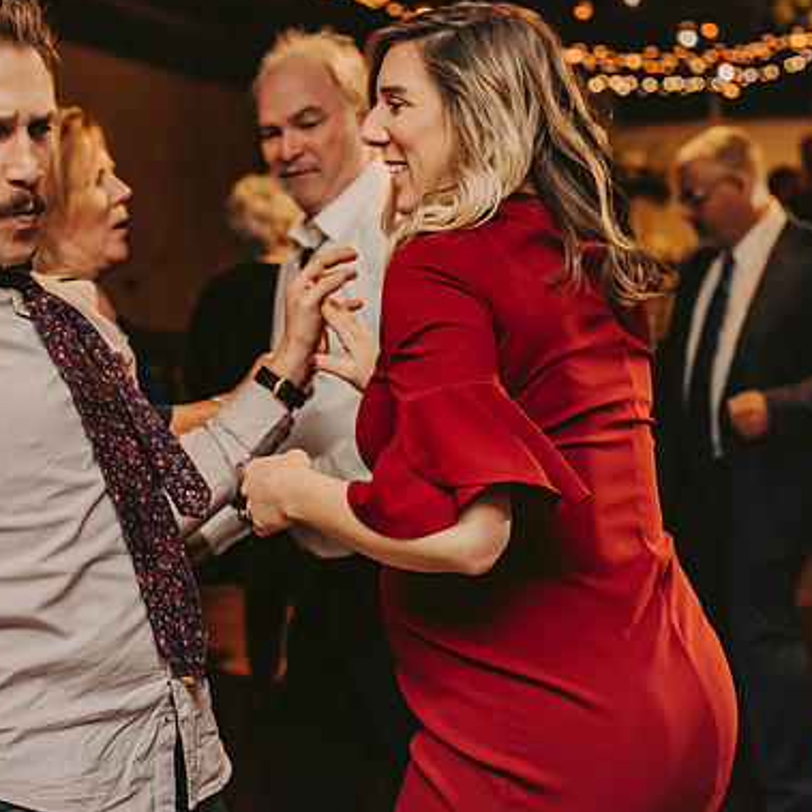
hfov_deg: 26.4
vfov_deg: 26.5
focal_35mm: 65
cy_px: 404
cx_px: 291
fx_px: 1725
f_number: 3.2
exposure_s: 1/200
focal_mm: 50
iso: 2000
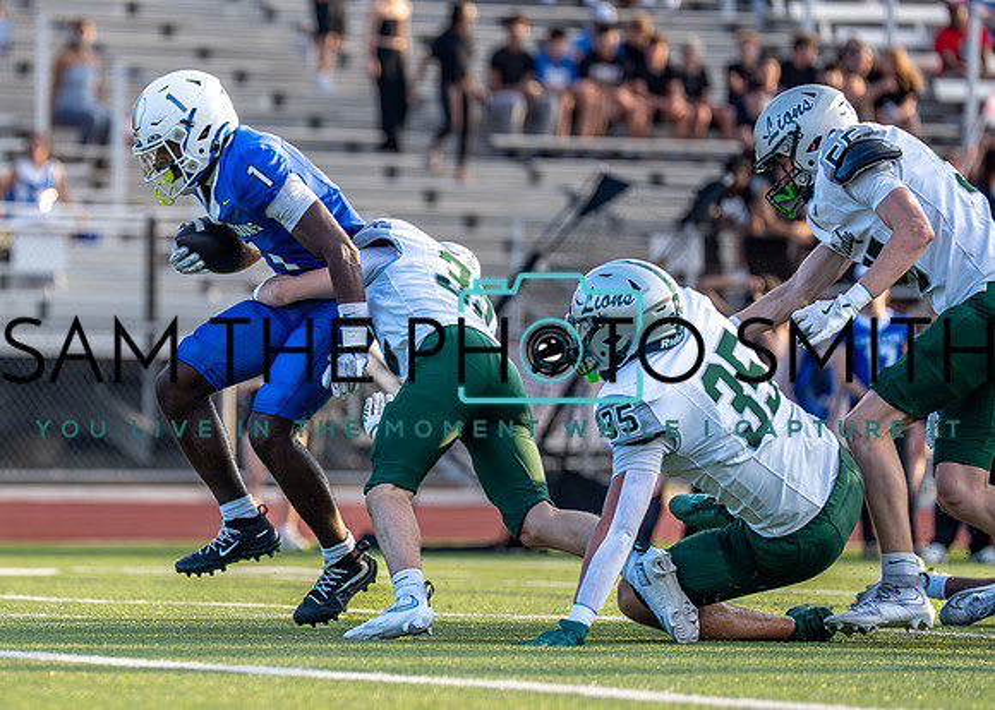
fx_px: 9692
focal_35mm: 343
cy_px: 331
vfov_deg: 4.2
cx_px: 237
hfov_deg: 5.9
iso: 320
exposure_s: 1/2000
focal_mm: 200
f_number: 2.8
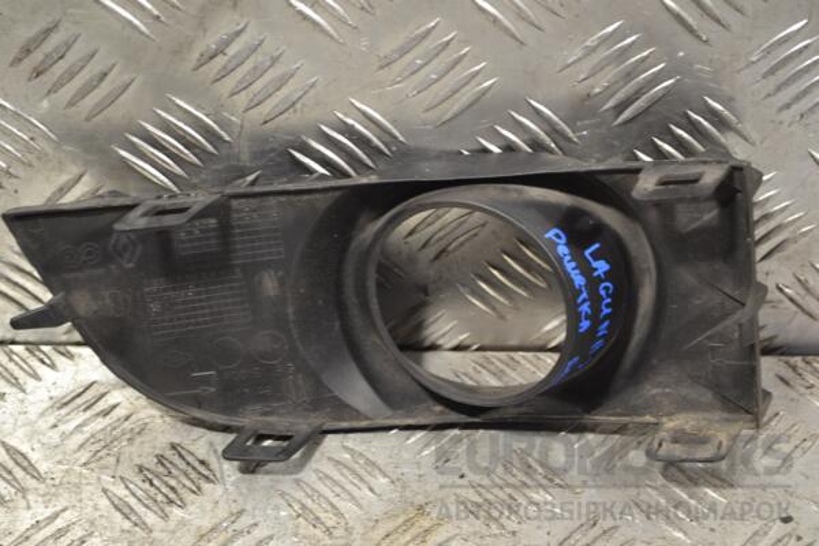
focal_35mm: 66
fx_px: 1501
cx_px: 410
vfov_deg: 20.6
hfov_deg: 30.5
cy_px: 273
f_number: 5.3
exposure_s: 1/40
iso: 400
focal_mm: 44
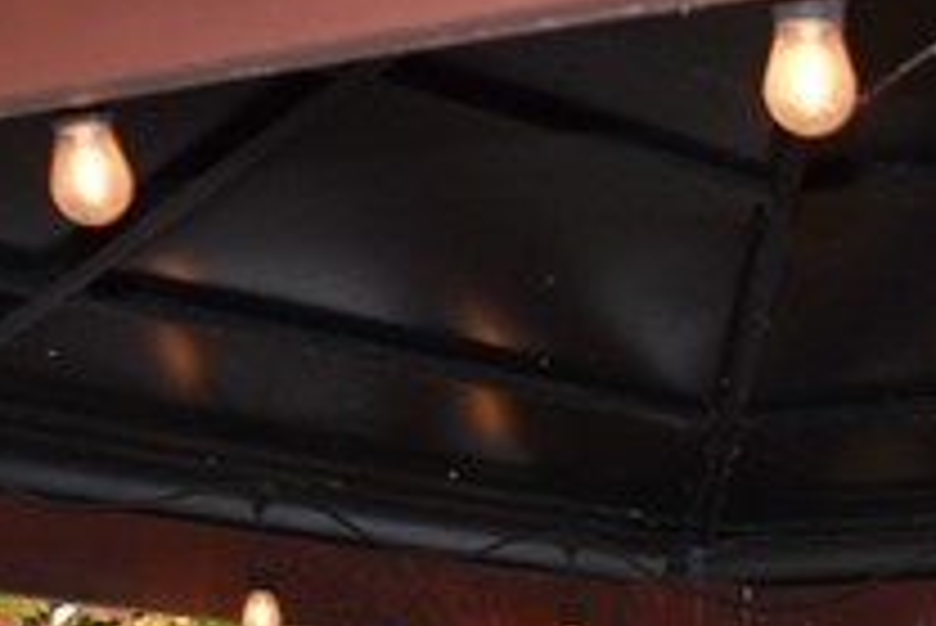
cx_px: 1341
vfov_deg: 9.5
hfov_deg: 13.8
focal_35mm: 141
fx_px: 3668
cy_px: 928
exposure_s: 1/125
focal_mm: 18
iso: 180
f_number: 4
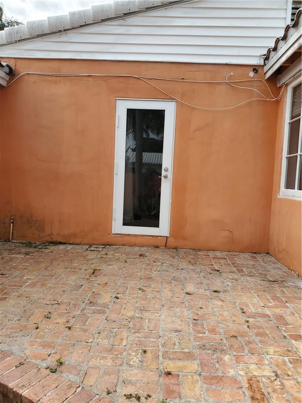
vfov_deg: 67.3
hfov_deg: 53.1
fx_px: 302
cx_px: 151
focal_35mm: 26
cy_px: 202
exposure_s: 1/609
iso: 50
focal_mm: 4.3
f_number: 2.4
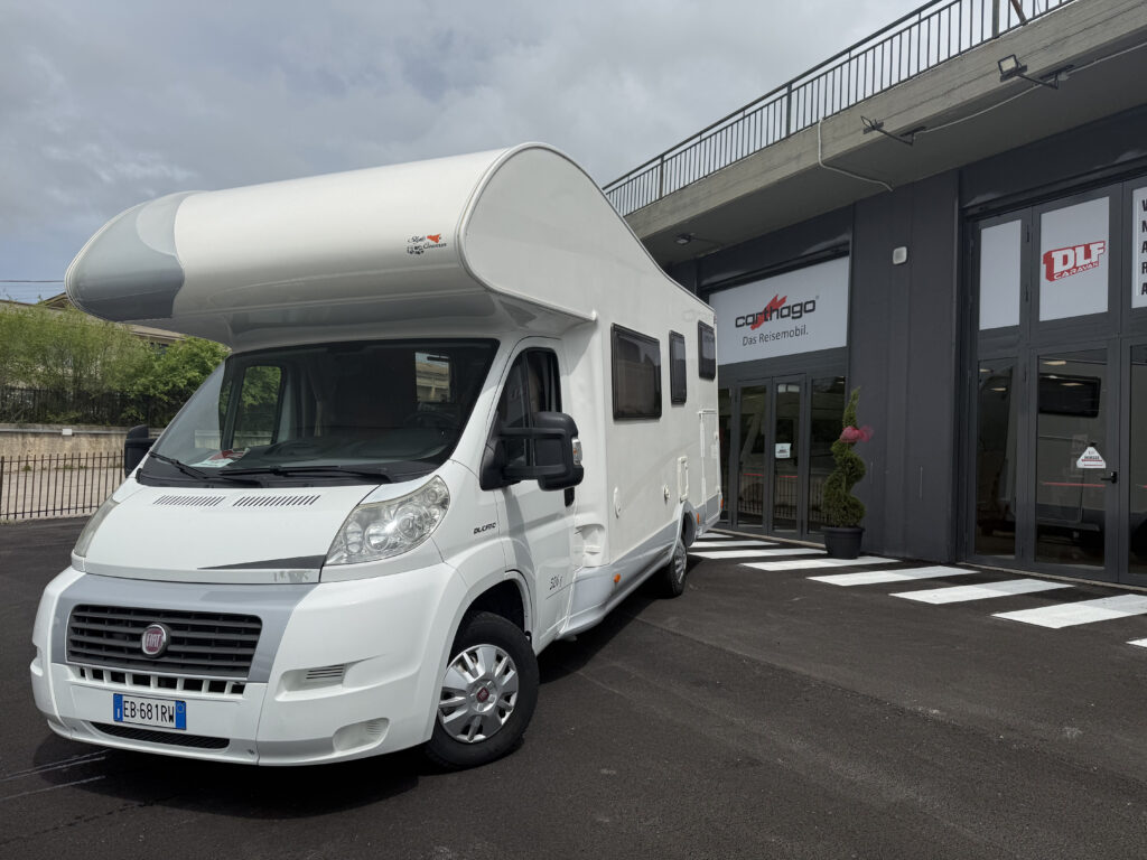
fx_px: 795
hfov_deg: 71.6
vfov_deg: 56.8
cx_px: 574
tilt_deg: +3.5
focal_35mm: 24
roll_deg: -2.0
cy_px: 430
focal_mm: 6.76
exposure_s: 1/11905
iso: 80
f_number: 1.78
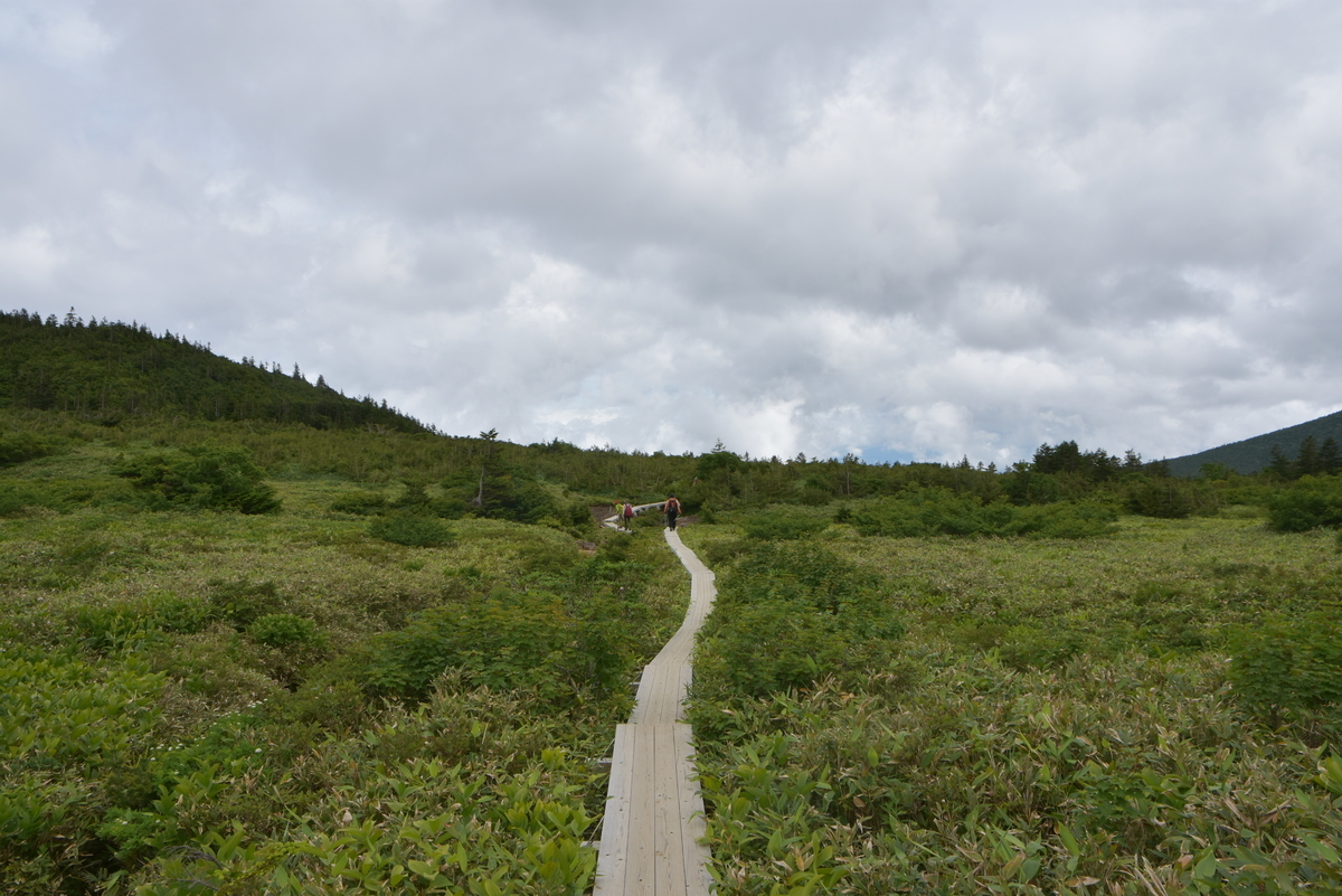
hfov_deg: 70.4
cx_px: 671
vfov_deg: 50.4
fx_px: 951
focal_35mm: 26
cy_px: 448
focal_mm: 17
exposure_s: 1/320
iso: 125
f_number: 9
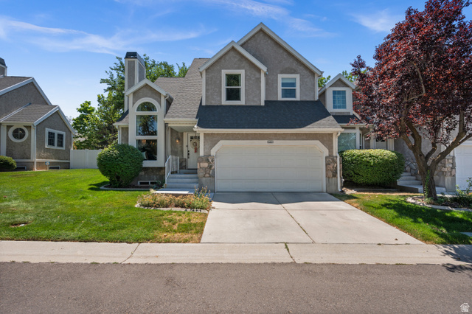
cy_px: 157
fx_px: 197
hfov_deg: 100.4
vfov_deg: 77.3
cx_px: 236
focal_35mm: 15
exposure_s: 1/800
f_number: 7.1
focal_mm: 15
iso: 500
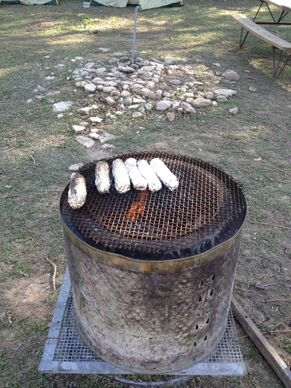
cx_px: 142
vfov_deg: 51.4
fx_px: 404
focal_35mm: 36
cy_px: 195
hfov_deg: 39.6
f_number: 2.4
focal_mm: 4.28
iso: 50
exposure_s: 1/120
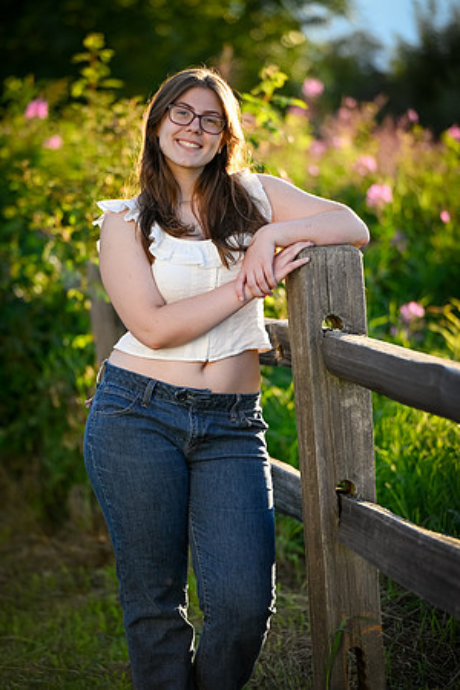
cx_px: 230
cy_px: 345
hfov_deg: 11.4
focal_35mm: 120
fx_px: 2300
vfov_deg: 17.1
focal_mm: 120
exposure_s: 1/1000
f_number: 2.8
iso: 250
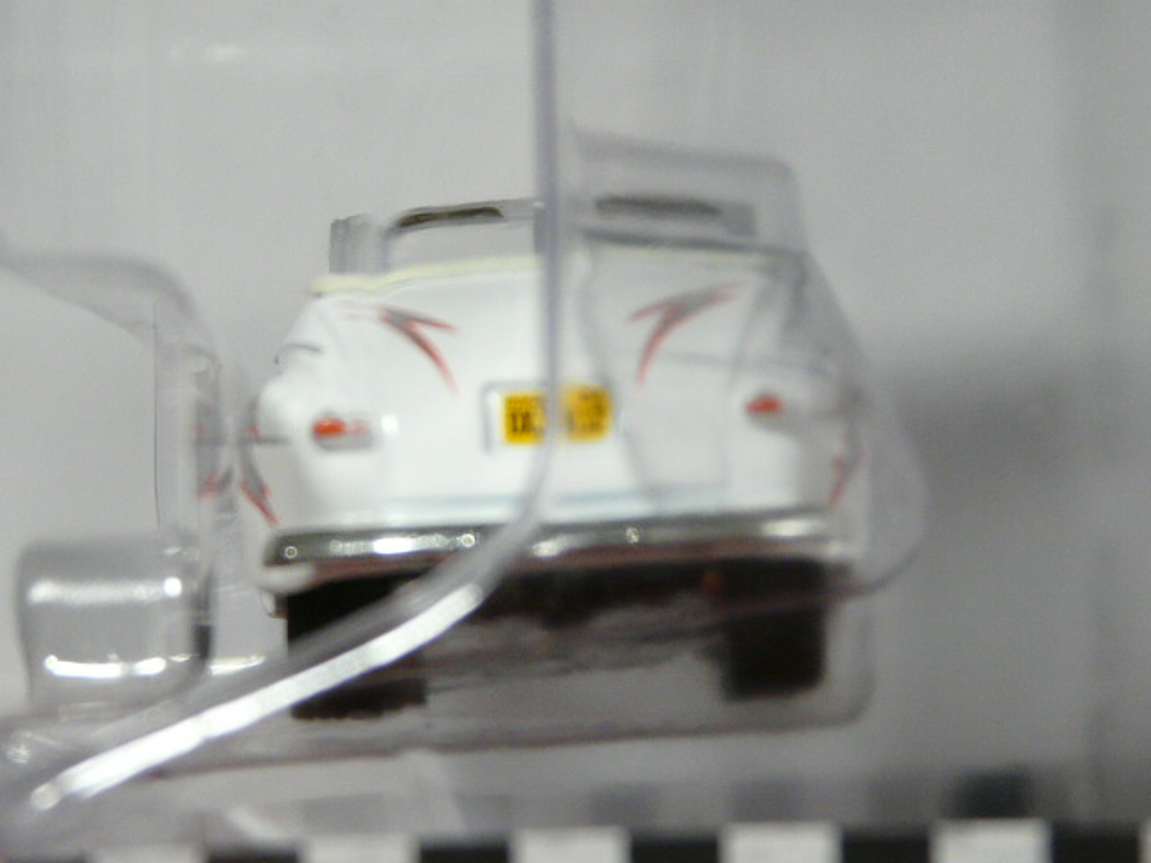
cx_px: 576
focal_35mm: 182
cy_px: 432
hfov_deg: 10.9
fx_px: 6052
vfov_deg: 8.2
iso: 200
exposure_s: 1/50
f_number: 3.6
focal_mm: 18.8
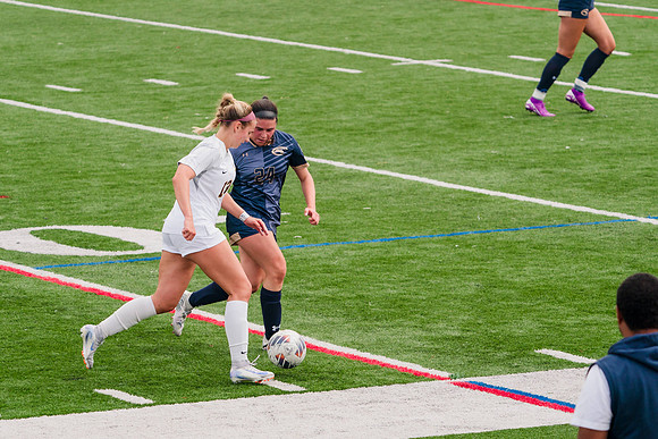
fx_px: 5380
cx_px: 303
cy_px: 248
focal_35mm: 294
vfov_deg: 4.7
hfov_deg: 7.0
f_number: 5.6
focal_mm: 200
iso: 500
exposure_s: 1/1600
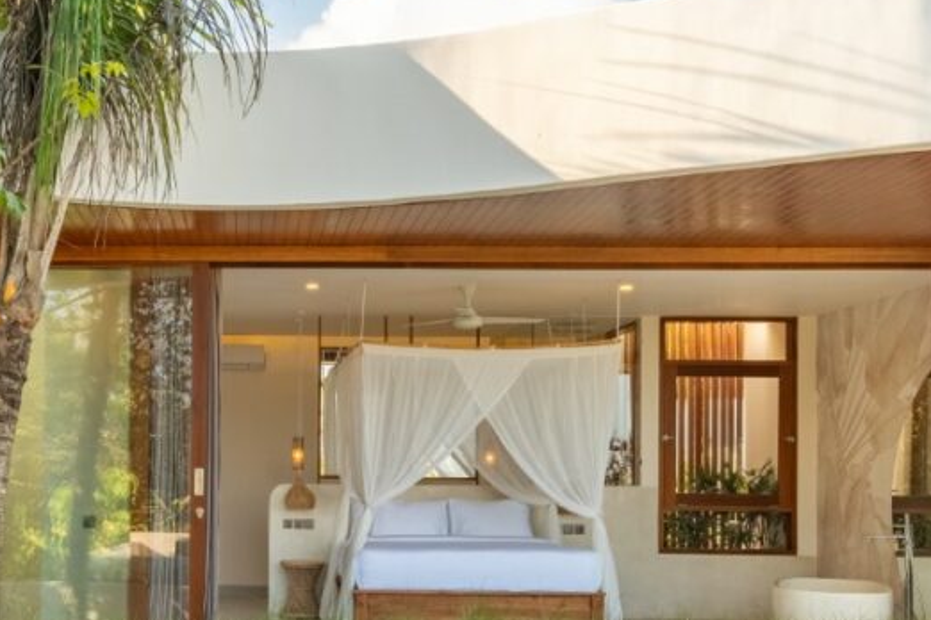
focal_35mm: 49
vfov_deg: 27.0
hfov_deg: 38.6
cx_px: 164
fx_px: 1267
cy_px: 500
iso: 640
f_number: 10
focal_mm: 16.6
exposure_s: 1/125
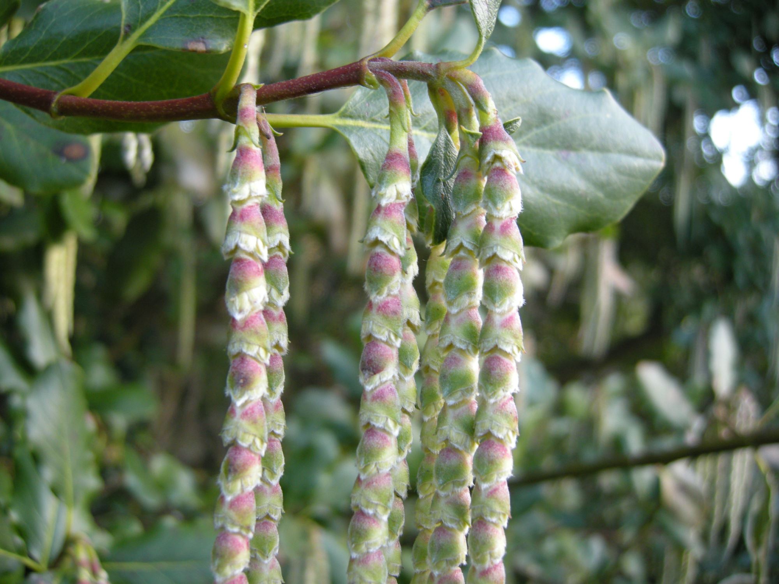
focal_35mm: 35
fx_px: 788
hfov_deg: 52.6
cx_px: 390
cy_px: 292
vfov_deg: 40.7
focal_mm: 7.5
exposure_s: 1/53.1
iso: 111
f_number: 2.7
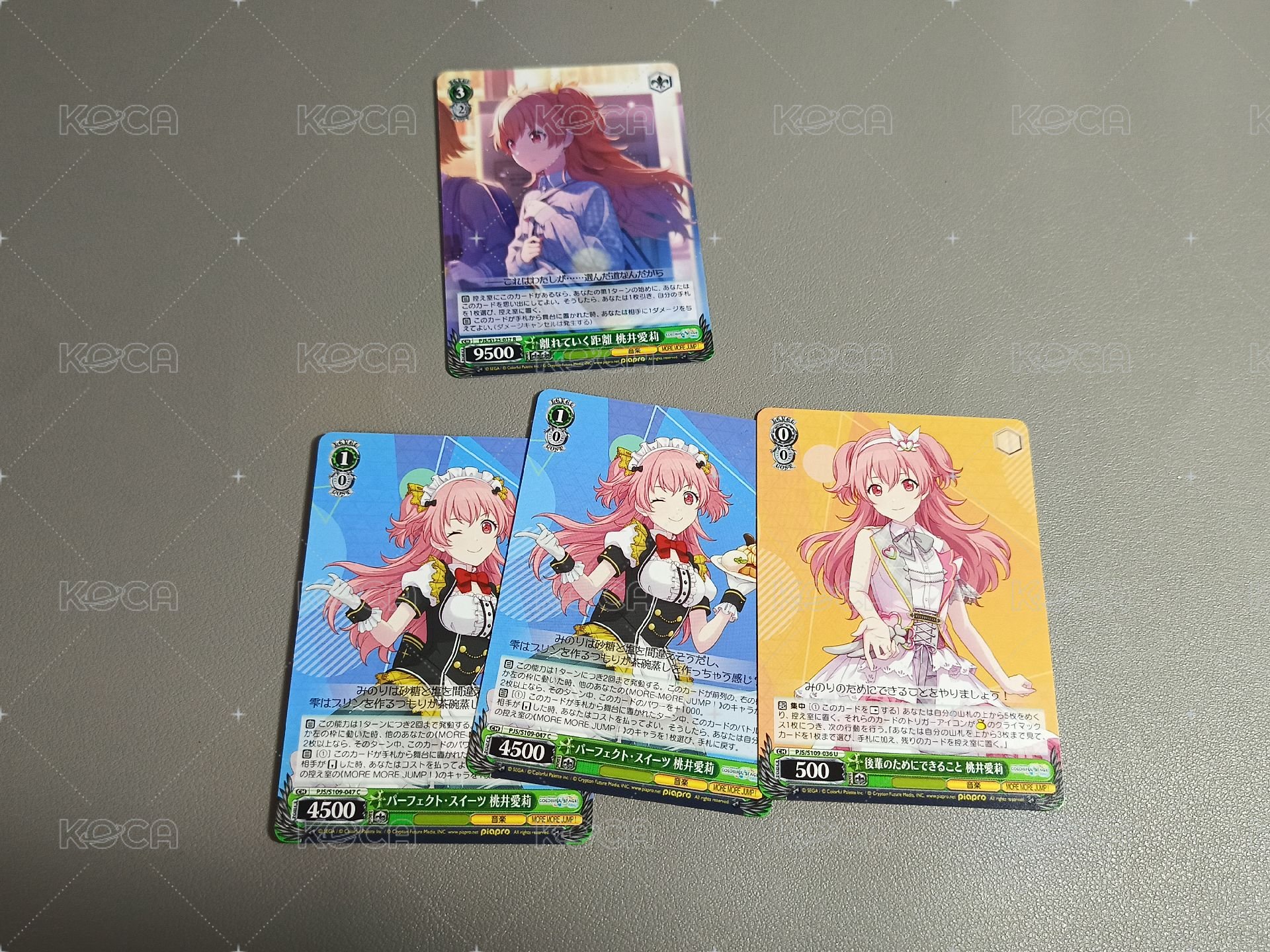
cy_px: 476
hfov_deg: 61.7
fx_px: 1064
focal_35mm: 29
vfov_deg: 48.2
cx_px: 635
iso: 800
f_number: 1.75
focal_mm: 5.24
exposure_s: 1/60
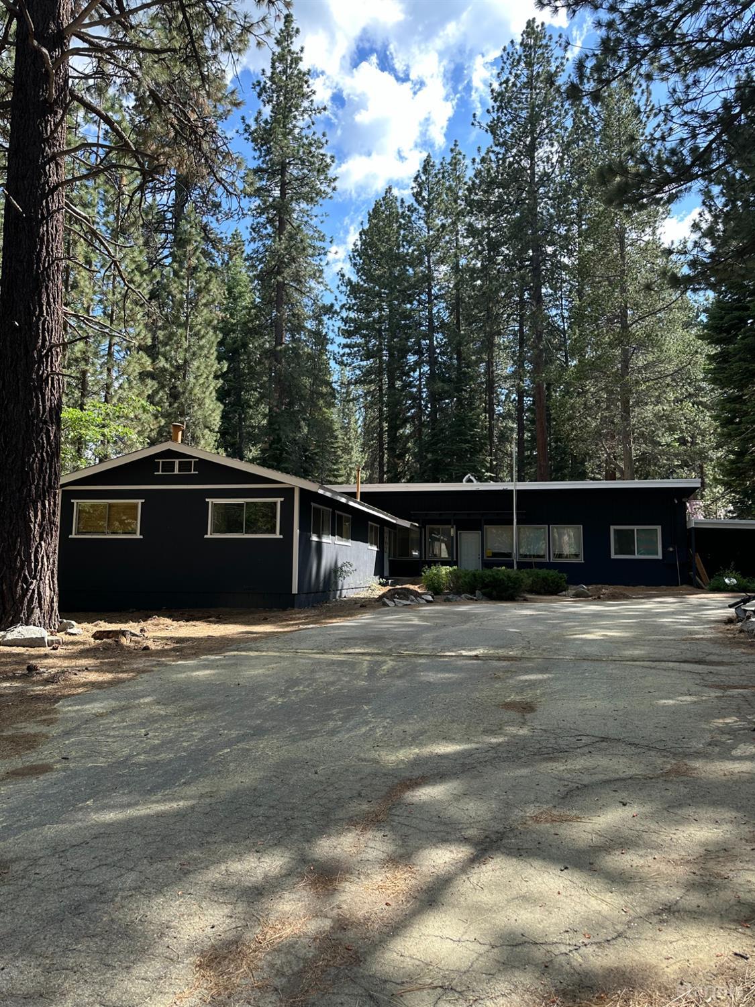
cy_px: 504
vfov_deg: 71.6
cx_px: 378
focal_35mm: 24
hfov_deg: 56.8
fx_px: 698
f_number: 1.78
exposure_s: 1/1009
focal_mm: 6.86
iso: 80
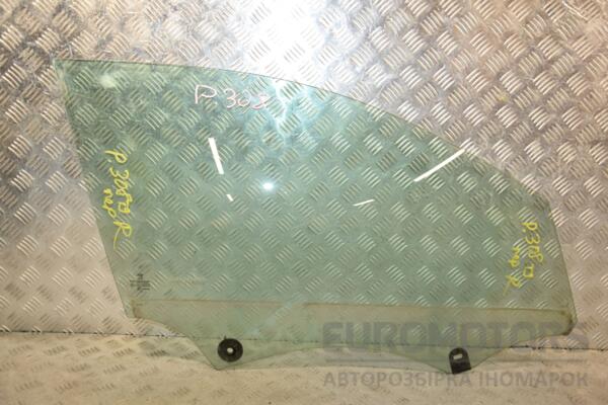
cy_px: 202
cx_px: 304
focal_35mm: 38
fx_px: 633
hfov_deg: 51.3
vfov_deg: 35.5
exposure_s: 1/200
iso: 800
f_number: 5
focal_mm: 25
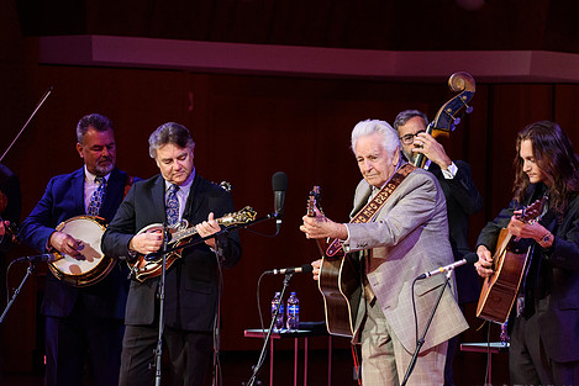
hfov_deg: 10.7
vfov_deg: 7.2
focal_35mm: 192
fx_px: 3089
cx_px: 248
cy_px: 181
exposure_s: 1/400
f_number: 5
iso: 2500
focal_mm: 150
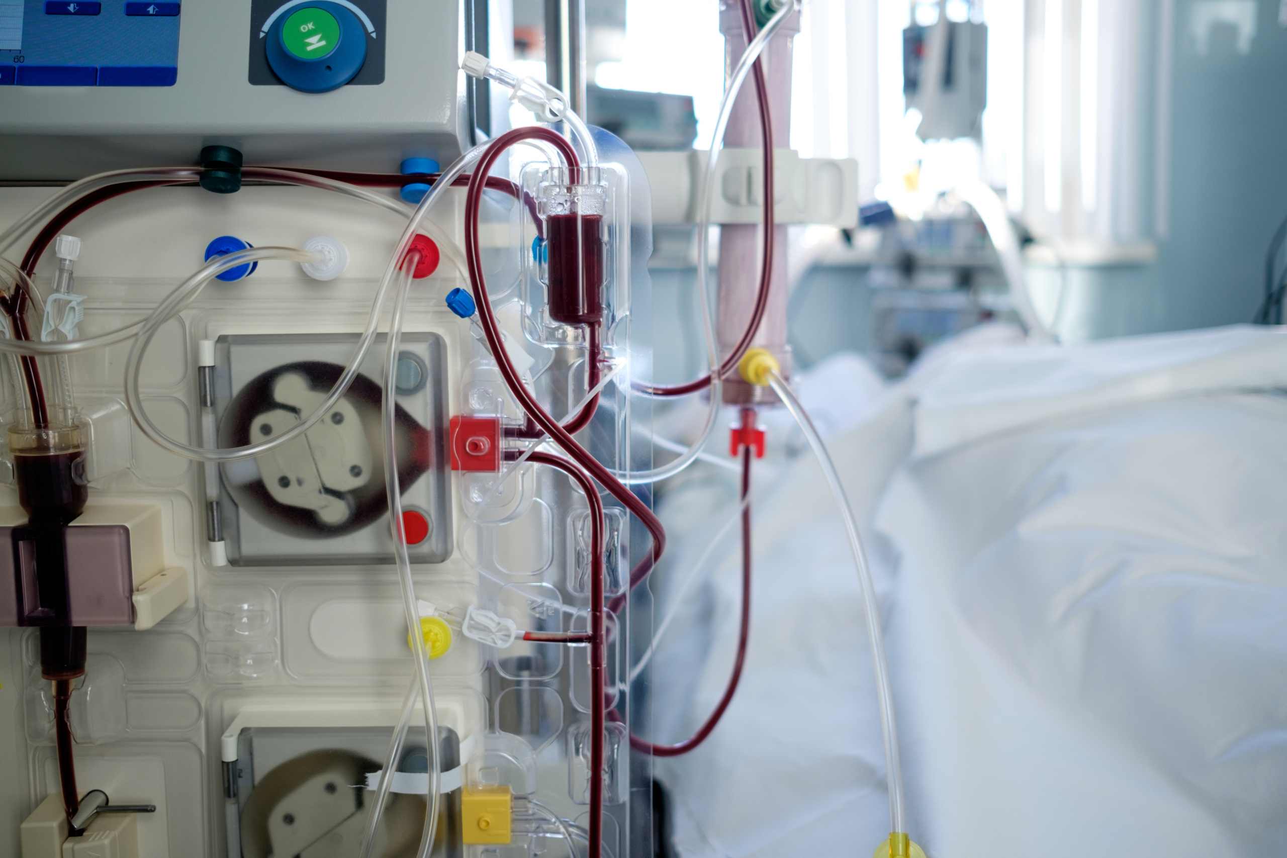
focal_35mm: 35
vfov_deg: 37.9
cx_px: 644
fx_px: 1251
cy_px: 429
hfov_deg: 54.4
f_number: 2
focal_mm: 23
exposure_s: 1/180
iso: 200
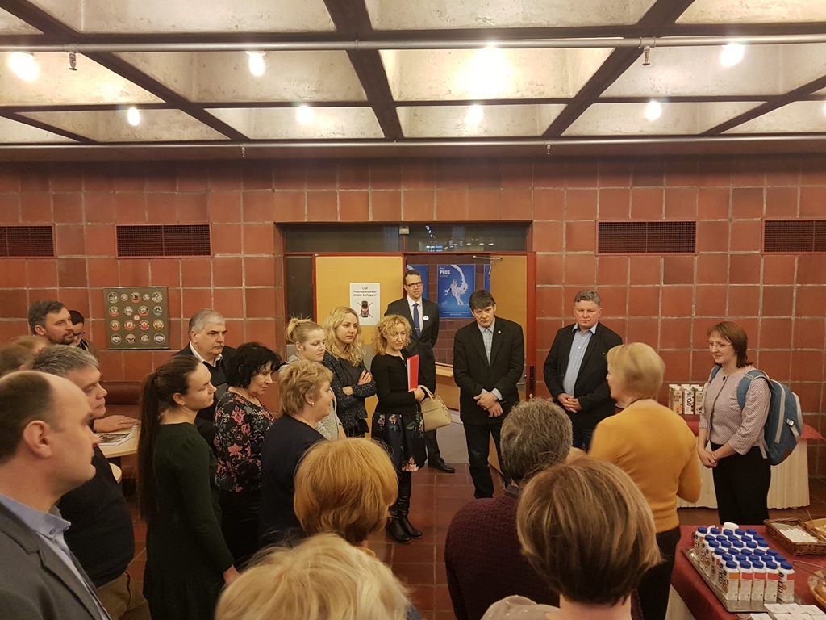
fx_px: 620
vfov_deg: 53.1
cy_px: 310
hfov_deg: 67.3
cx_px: 413
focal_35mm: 26
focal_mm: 4.2
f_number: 1.7
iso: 160
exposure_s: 1/25
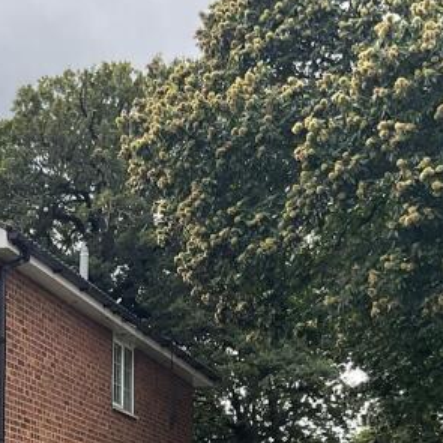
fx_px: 1289
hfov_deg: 18.7
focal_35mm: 89
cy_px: 520
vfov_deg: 18.6
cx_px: -57
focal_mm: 3
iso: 16
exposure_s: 1/719
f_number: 1.8
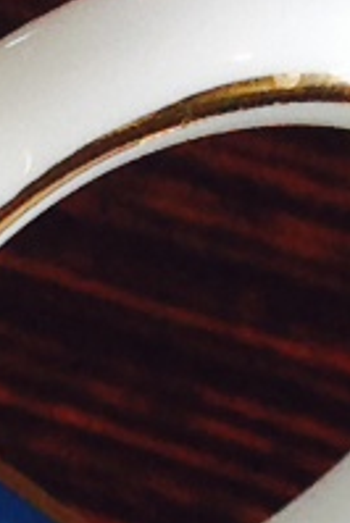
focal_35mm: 353
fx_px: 5139
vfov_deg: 5.6
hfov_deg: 3.5
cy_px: 1238
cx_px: -1455
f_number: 2.4
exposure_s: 1/120
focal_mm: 4.12
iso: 50
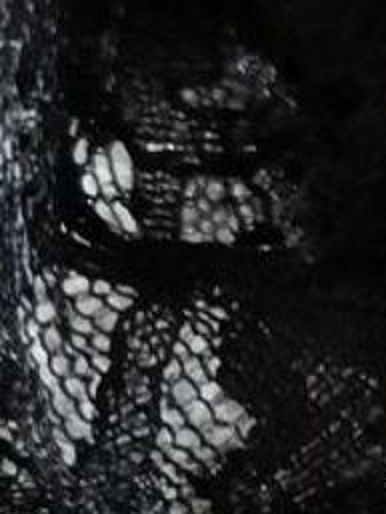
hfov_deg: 8.3
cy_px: 301
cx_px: 872
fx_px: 2466
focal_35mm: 166
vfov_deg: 11.9
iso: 6400
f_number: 1.8
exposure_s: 1/16.7
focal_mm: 5.58
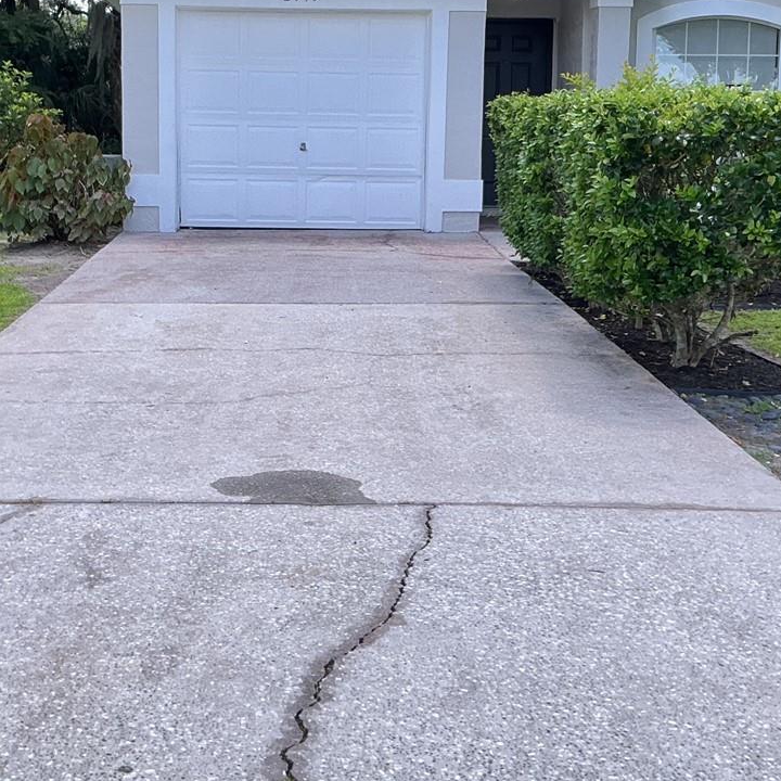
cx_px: 311
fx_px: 1455
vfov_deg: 29.9
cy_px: 271
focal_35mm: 57
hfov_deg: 30.0
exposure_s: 1/220
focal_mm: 3
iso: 20
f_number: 1.8
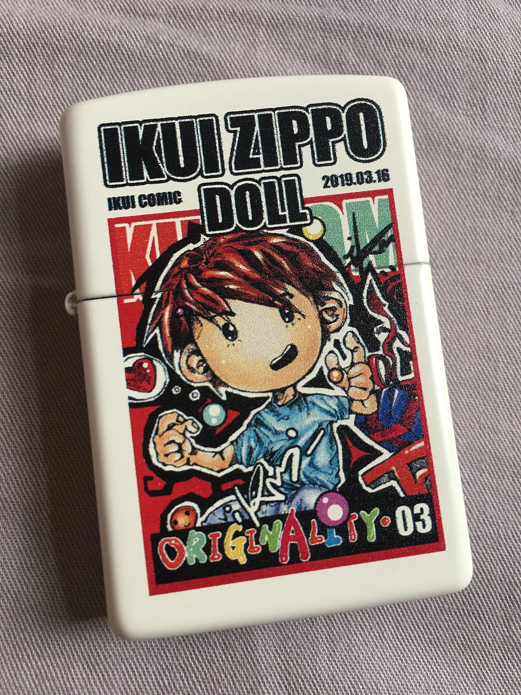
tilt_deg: -84.0
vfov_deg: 61.7
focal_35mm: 29
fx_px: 582
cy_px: 348
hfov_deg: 48.2
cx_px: 260
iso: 64
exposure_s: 1/17
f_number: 2.2
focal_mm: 4.15
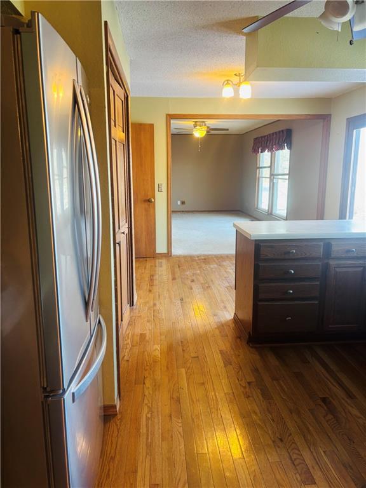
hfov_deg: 53.1
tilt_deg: -10.1
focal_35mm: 26
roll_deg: -0.2
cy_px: 244
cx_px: 183
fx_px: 367
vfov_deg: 67.3
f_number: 1.6
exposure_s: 1/60
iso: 160
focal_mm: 5.96
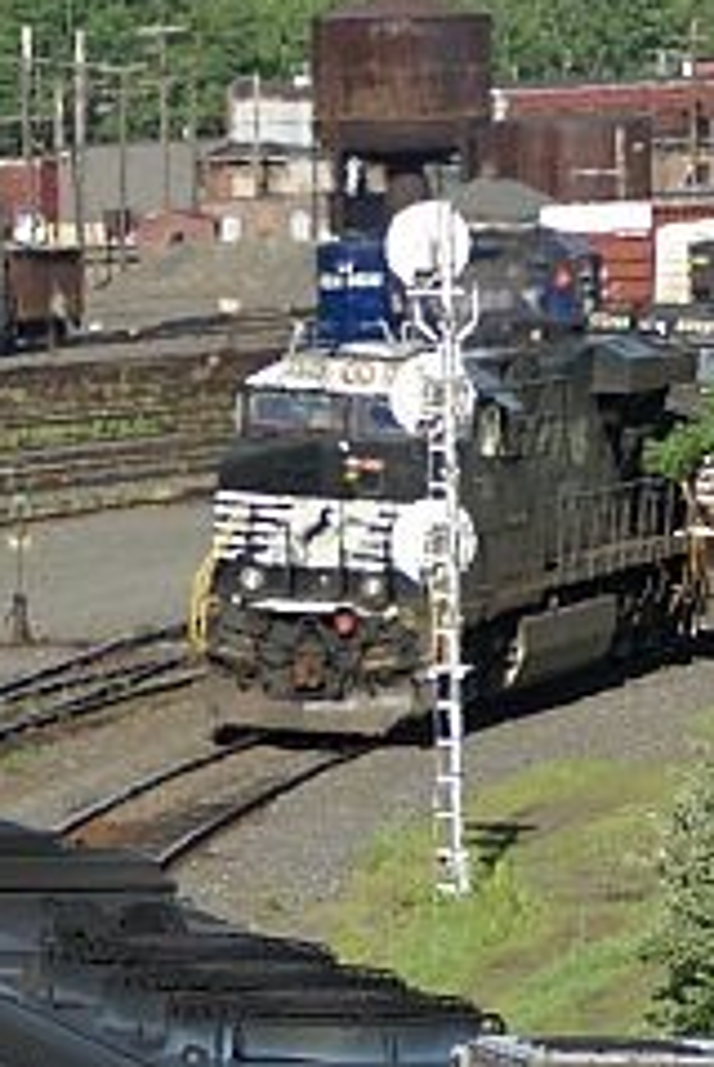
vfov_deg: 5.2
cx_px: 65
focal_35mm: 395
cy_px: 893
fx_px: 11716
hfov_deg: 3.5
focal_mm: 90
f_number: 4.5
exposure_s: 1/640
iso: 100
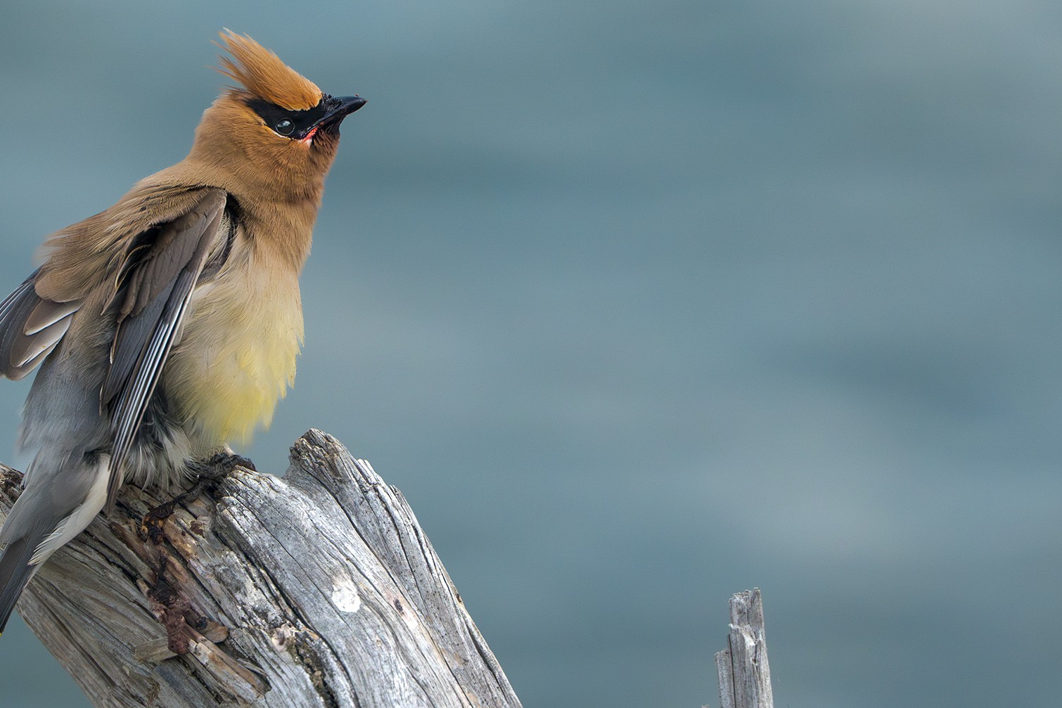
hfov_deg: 2.7
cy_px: 344
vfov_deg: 1.8
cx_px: 395
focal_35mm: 763
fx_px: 22509
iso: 2500
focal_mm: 600
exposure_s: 1/8000
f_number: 5.6
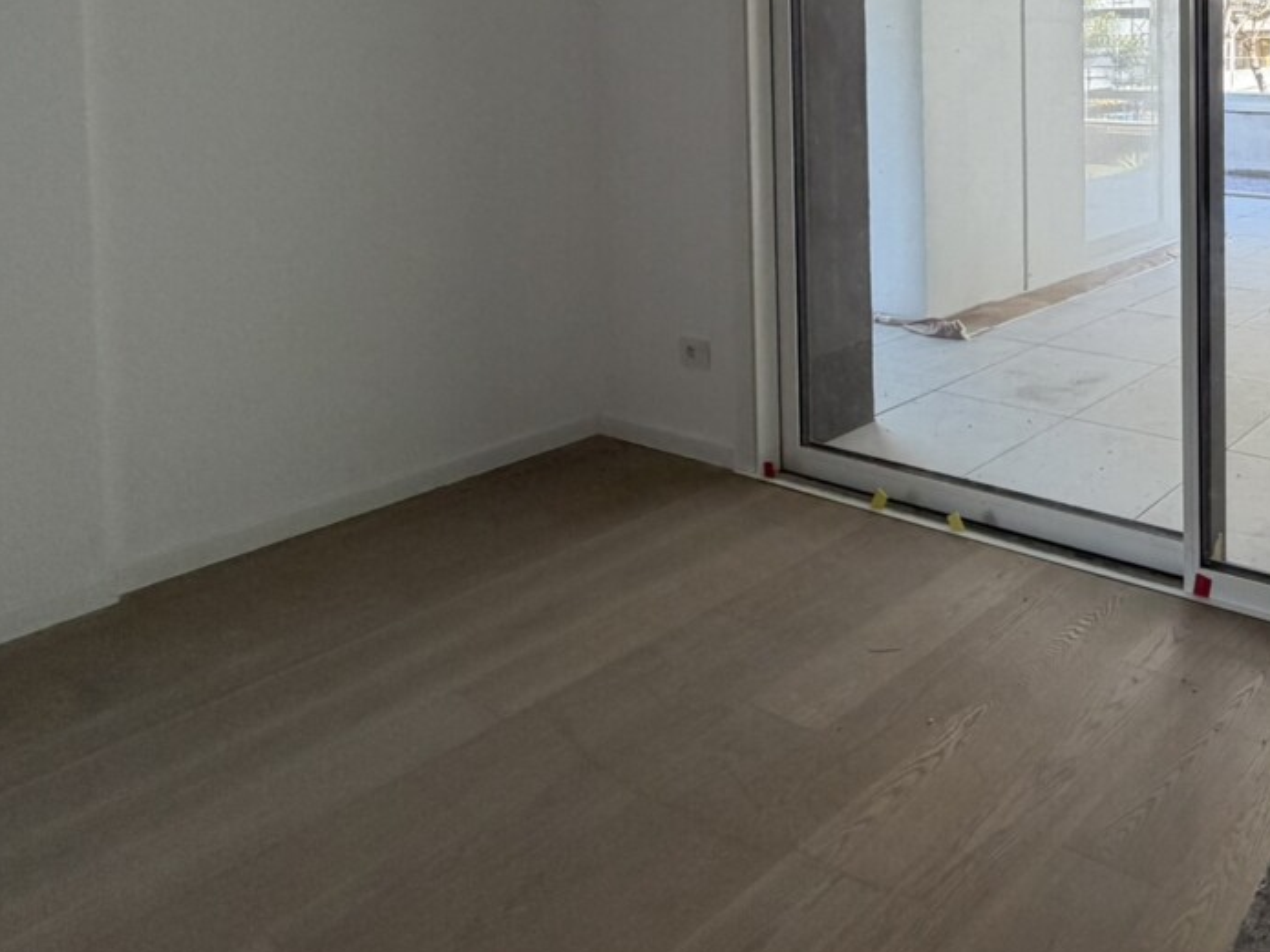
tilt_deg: -2.4
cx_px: 1266
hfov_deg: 50.2
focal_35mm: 29
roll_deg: +0.2
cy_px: 64
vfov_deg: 43.3
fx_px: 1064
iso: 125
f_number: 2.2
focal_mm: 2.22
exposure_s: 1/121
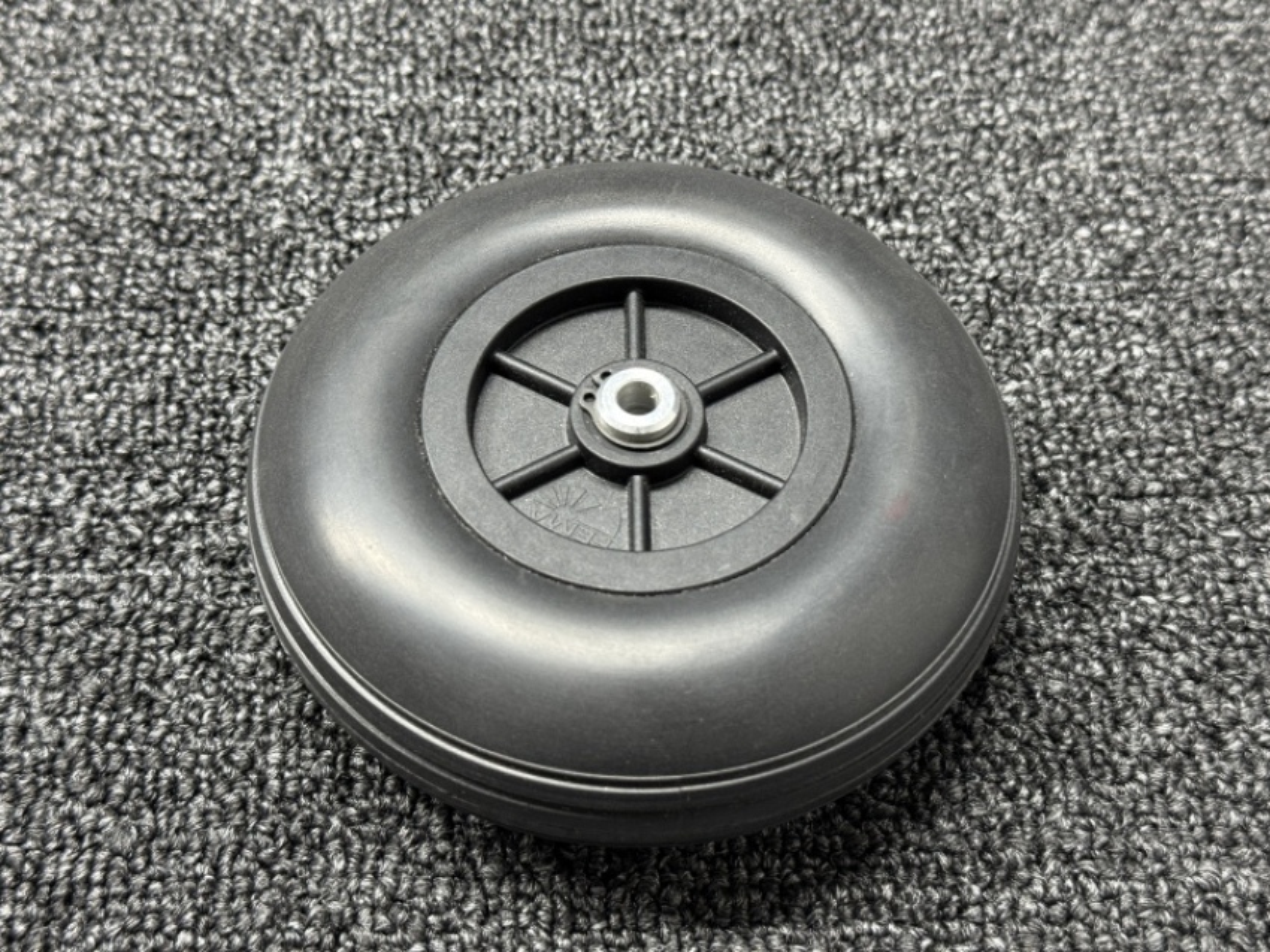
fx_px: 1761
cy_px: 476
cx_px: 635
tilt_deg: -55.5
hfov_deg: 39.7
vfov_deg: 30.3
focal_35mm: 48
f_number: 1.78
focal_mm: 6.76
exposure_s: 1/50
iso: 160
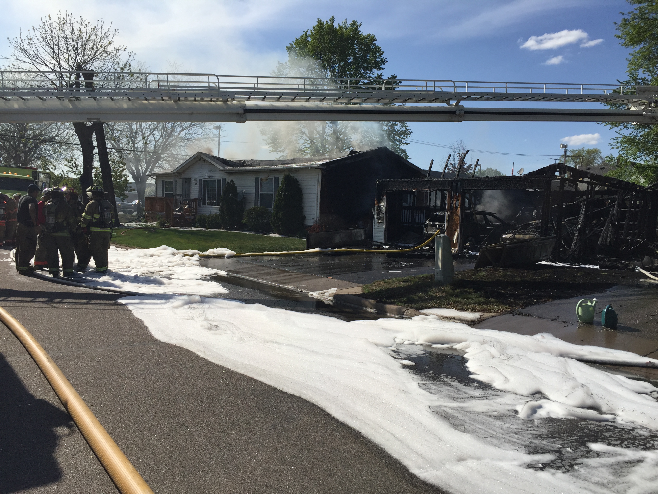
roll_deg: -4.4
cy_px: 247
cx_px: 329
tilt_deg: -1.1
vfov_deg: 48.2
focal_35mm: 29
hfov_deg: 61.7
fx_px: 551
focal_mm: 4.15
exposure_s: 1/3597
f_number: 2.2
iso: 32
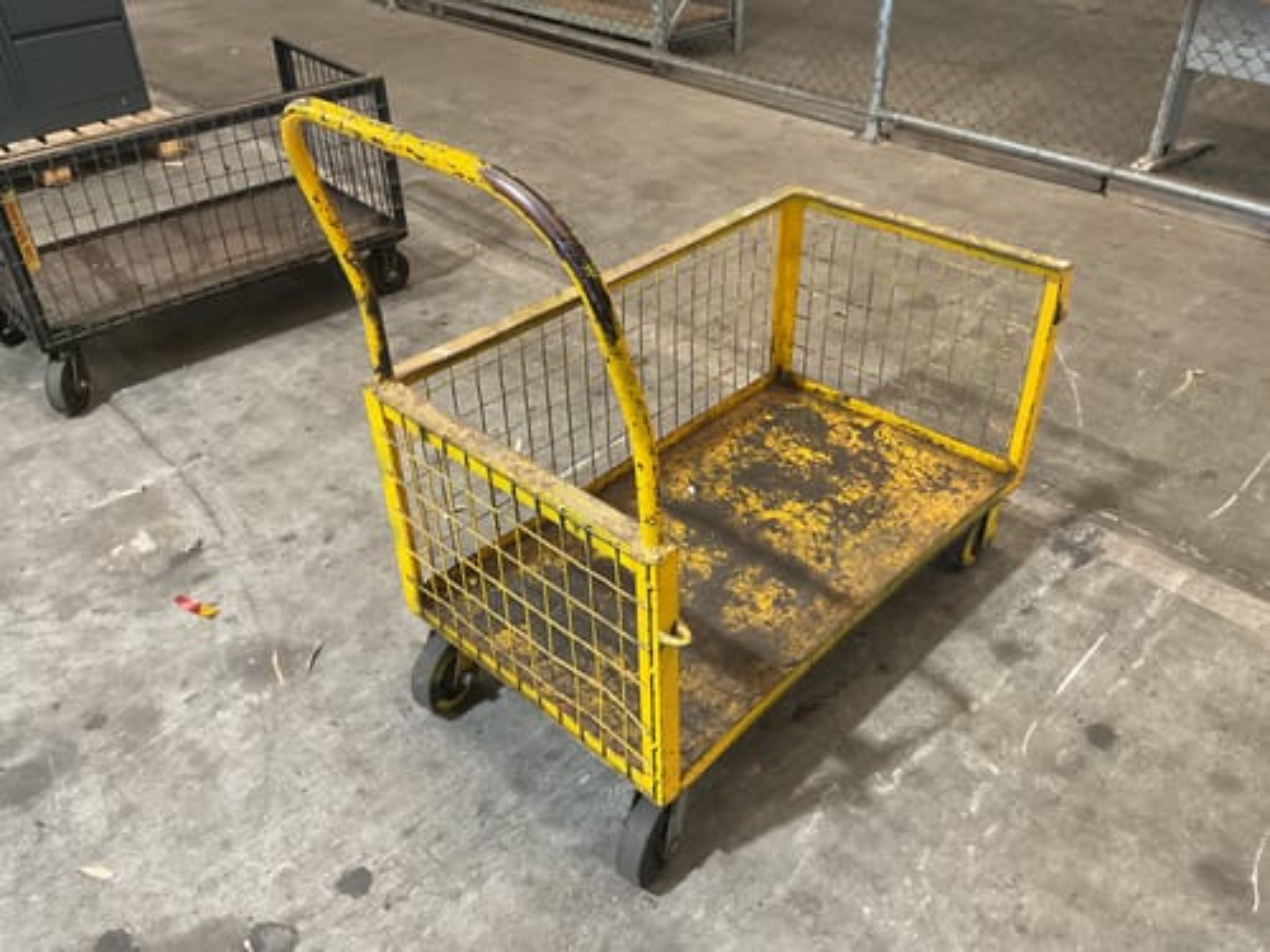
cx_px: 635
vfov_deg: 48.2
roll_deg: +0.4
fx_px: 1064
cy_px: 476
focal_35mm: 29
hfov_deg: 61.7
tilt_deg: -36.7
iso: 200
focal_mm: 3
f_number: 1.8
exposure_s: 1/40
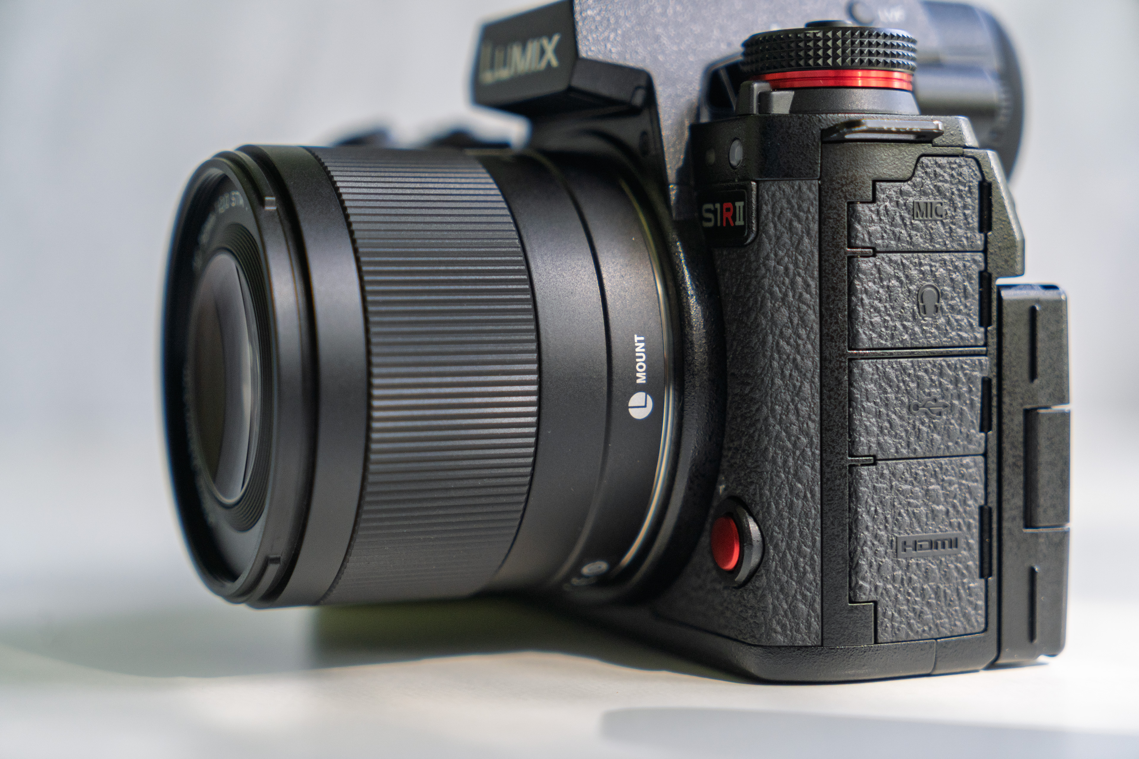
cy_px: 380
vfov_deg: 19.5
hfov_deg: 28.8
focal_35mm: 70
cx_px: 570
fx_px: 2215
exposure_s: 1/125
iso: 800
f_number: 4
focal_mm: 70
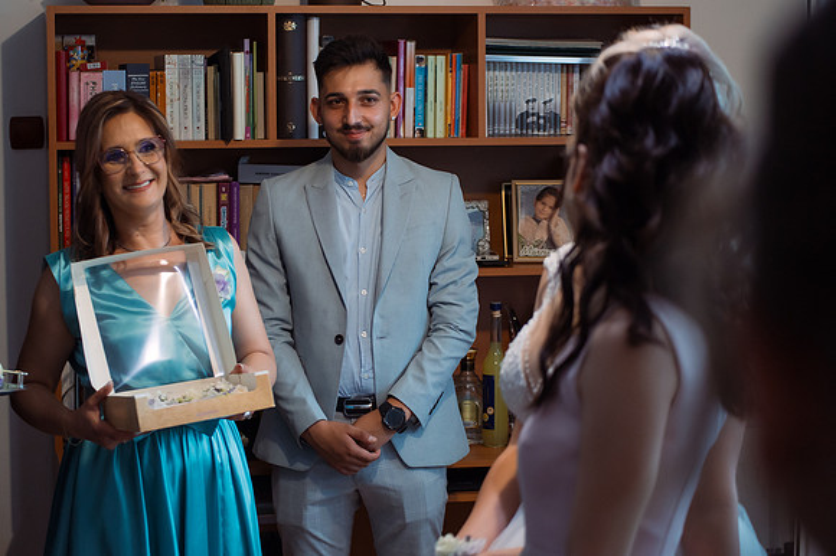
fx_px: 1876
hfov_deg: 25.1
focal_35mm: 81
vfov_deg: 16.9
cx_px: 357
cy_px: 267
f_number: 4
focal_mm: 70
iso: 2000
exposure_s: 1/200
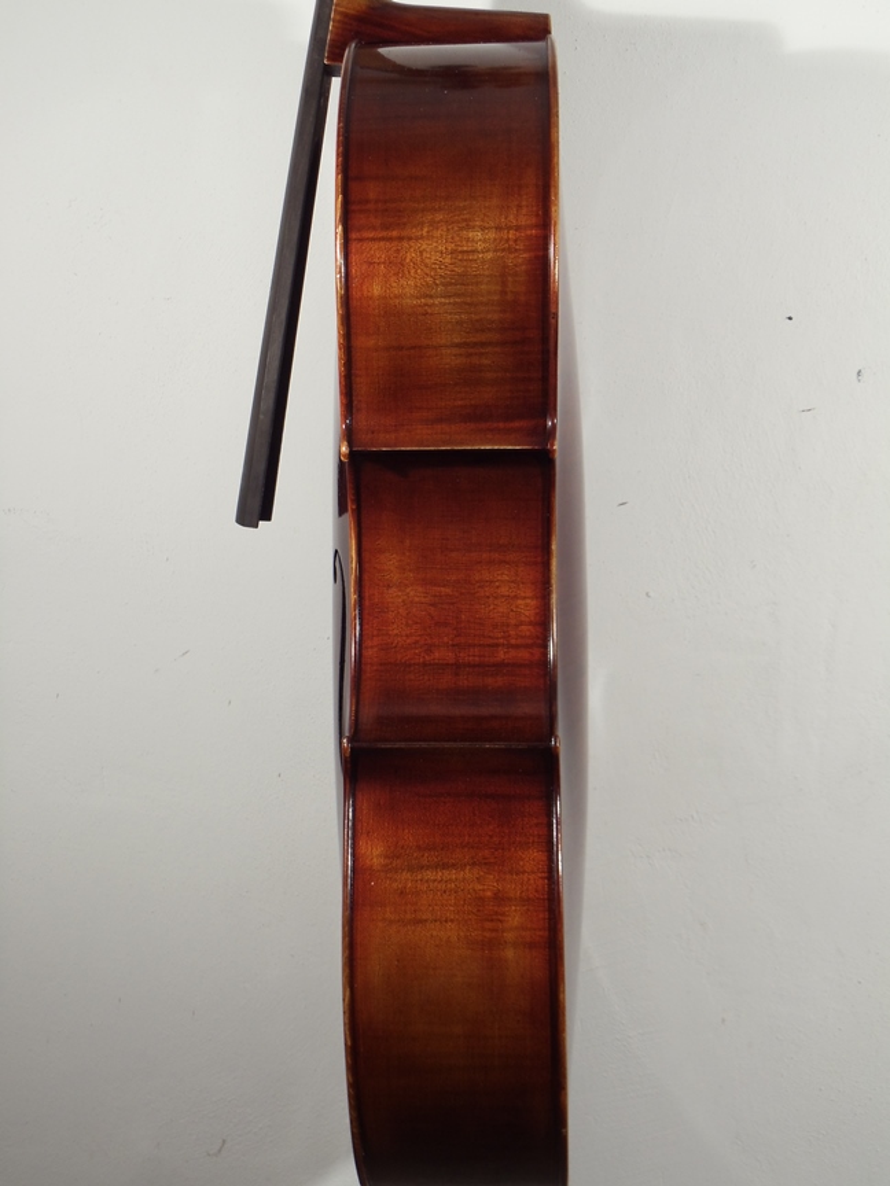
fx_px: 2091
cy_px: 593
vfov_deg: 31.7
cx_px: 445
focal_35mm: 61
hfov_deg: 24.0
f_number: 4.1
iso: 100
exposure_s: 1/200
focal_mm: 8.3
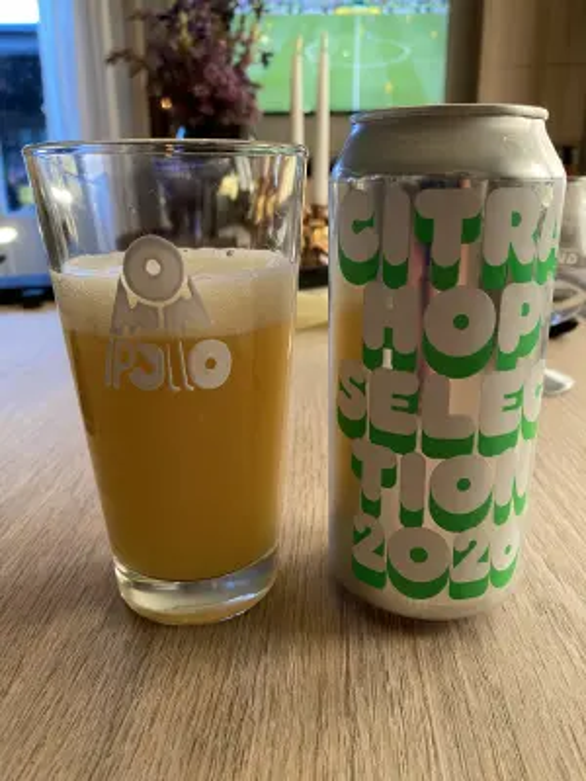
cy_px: 390
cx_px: 293
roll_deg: +0.6
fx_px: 587
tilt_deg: -16.8
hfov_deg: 53.1
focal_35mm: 26
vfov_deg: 67.3
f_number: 1.8
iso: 160
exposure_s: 1/50
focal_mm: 4.25
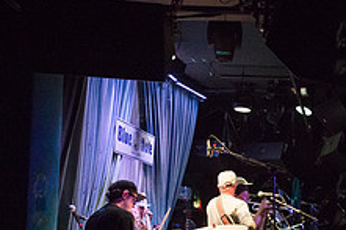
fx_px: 605
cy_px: 198
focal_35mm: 63
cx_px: 343
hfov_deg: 29.8
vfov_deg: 21.2
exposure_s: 1/250
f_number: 4
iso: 4000
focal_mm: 24
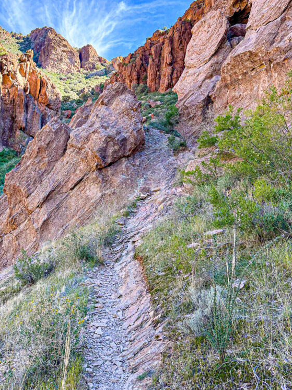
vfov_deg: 54.8
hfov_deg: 42.8
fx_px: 371
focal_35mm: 33
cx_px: 125
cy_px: 148
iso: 80
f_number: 1.8
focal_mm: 6.86
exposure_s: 1/800
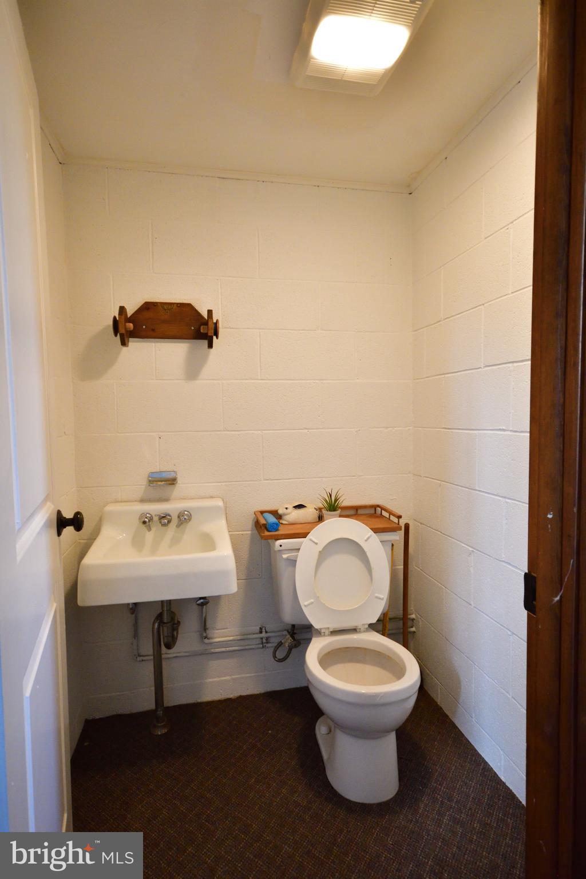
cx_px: 293
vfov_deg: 81.2
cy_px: 440
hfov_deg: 59.5
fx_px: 513
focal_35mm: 21
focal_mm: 14
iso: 2000
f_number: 5
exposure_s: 1/60
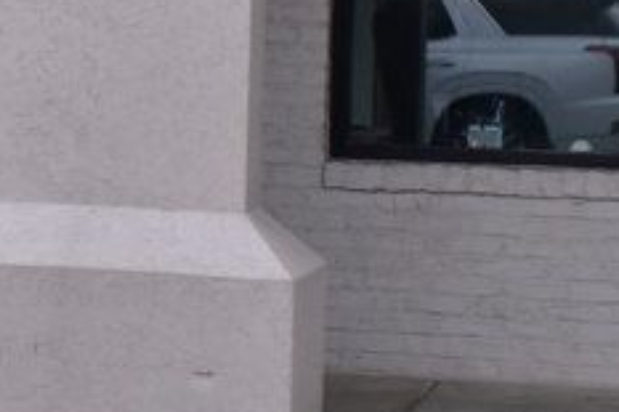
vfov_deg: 6.7
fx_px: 3508
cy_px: 40
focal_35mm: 204
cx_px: -685
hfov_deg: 9.3
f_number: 11
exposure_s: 1/400
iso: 400
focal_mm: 31
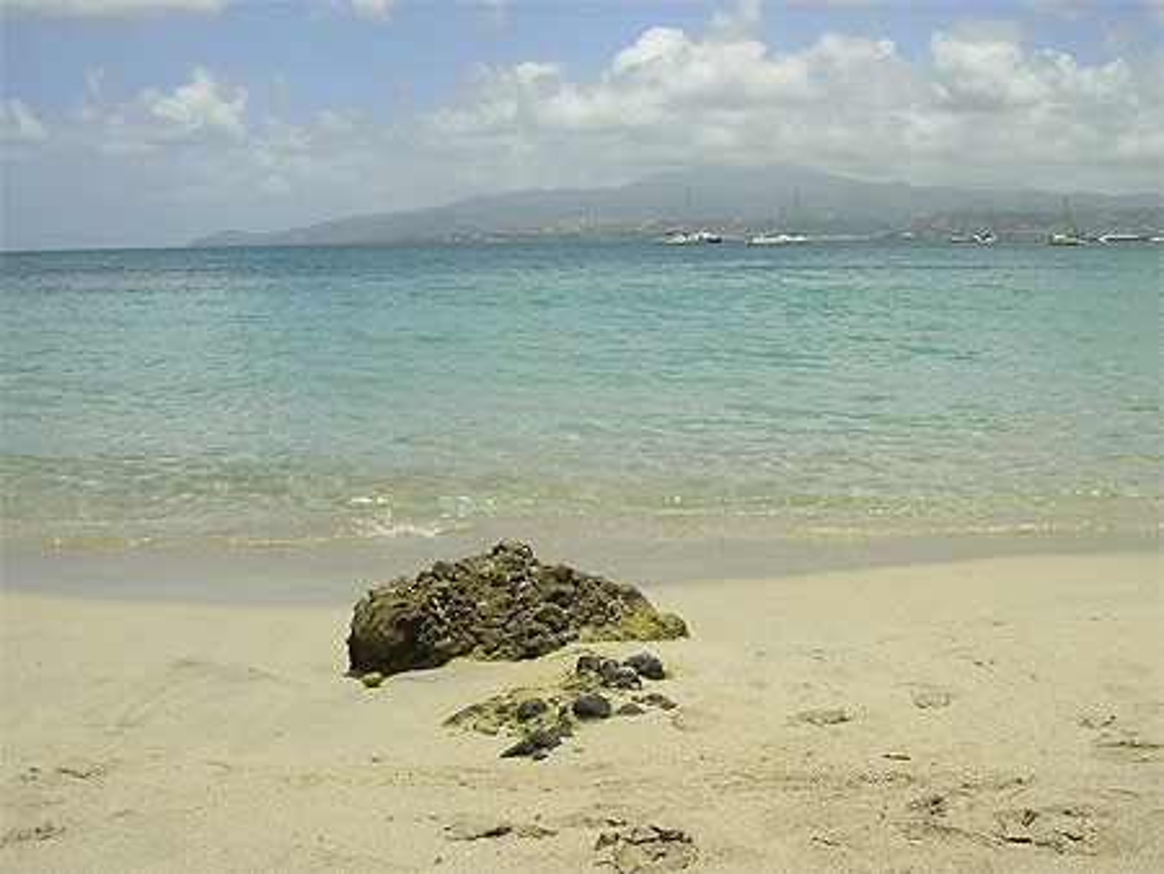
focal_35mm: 38
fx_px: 1278
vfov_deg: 37.8
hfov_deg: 49.0
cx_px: 582
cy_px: 437
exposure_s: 1/800
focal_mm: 5.8
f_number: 4.1
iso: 50
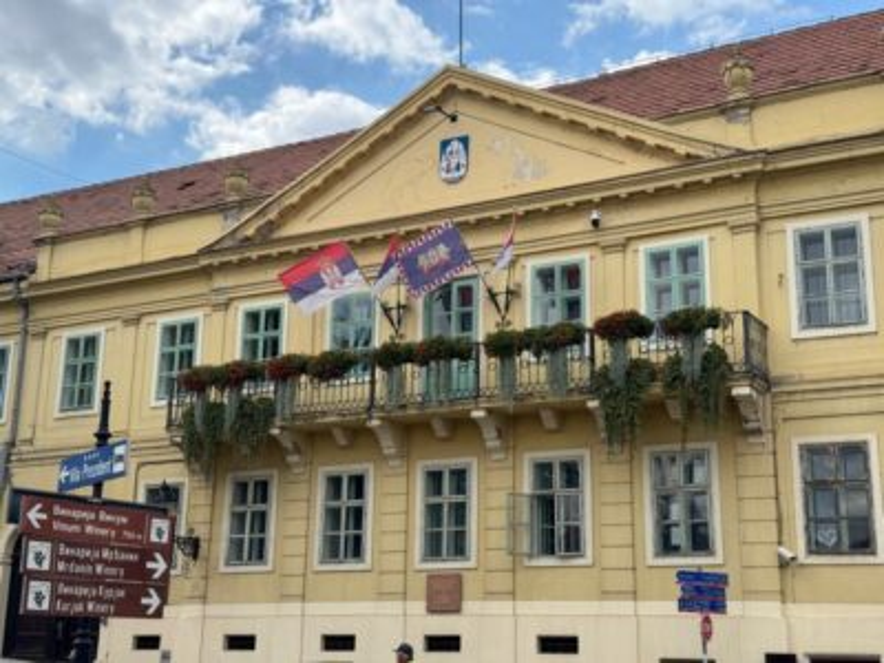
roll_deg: -1.1
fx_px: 1226
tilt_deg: +14.5
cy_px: 332
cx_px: 442
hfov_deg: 39.7
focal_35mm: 48
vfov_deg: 30.3
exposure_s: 1/2717
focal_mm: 6.76
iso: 64
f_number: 1.78
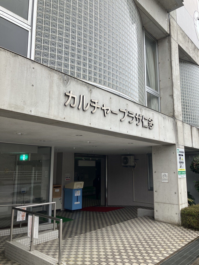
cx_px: 100
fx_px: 215
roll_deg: -0.4
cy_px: 132
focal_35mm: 28
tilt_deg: +10.5
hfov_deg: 49.8
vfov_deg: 63.4
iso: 25
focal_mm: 3.99
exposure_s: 1/121
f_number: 1.8
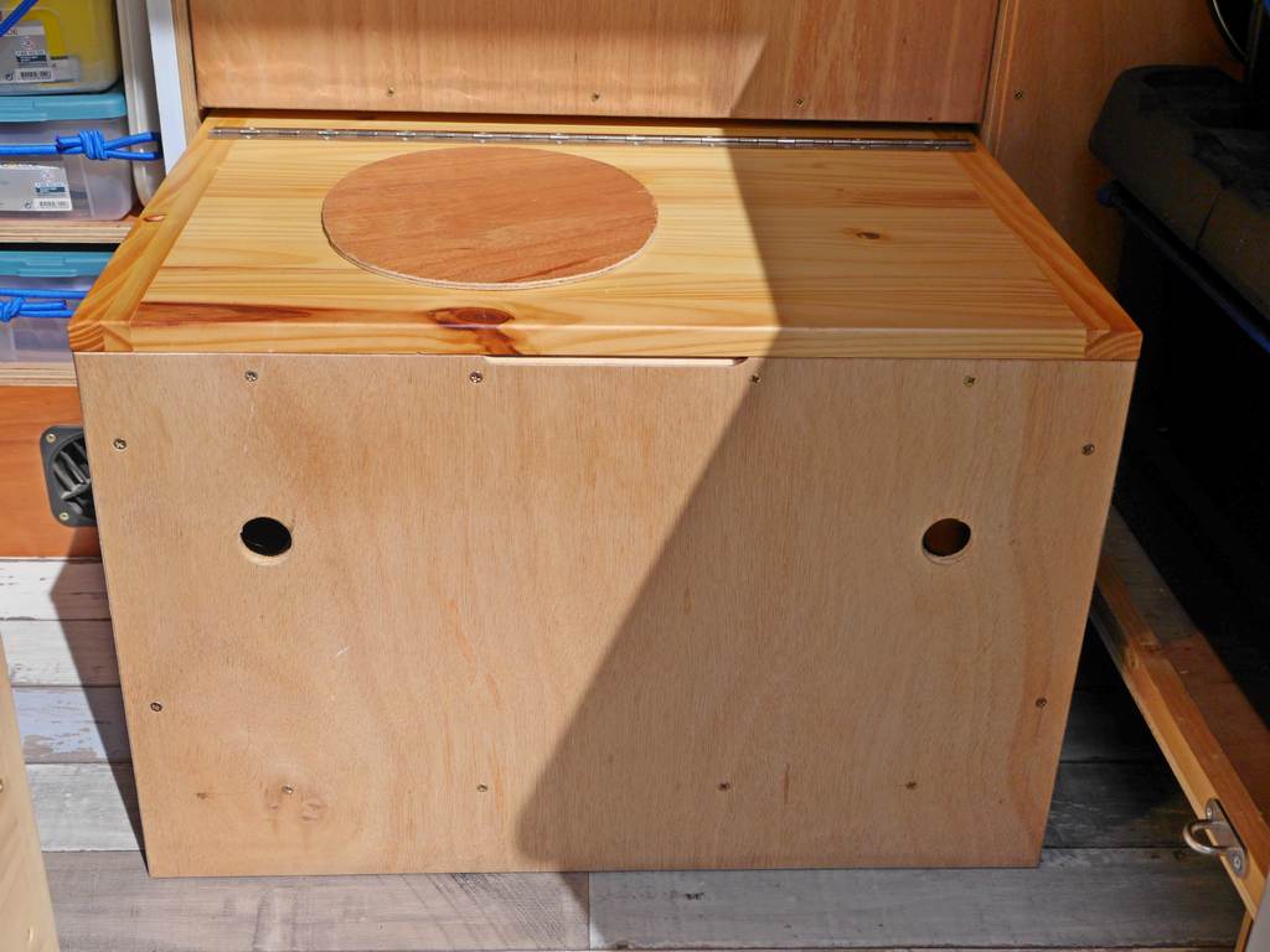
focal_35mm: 44
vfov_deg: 32.9
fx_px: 1614
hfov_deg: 42.9
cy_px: 476
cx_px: 635
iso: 400
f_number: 5
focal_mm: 22
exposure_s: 1/2500
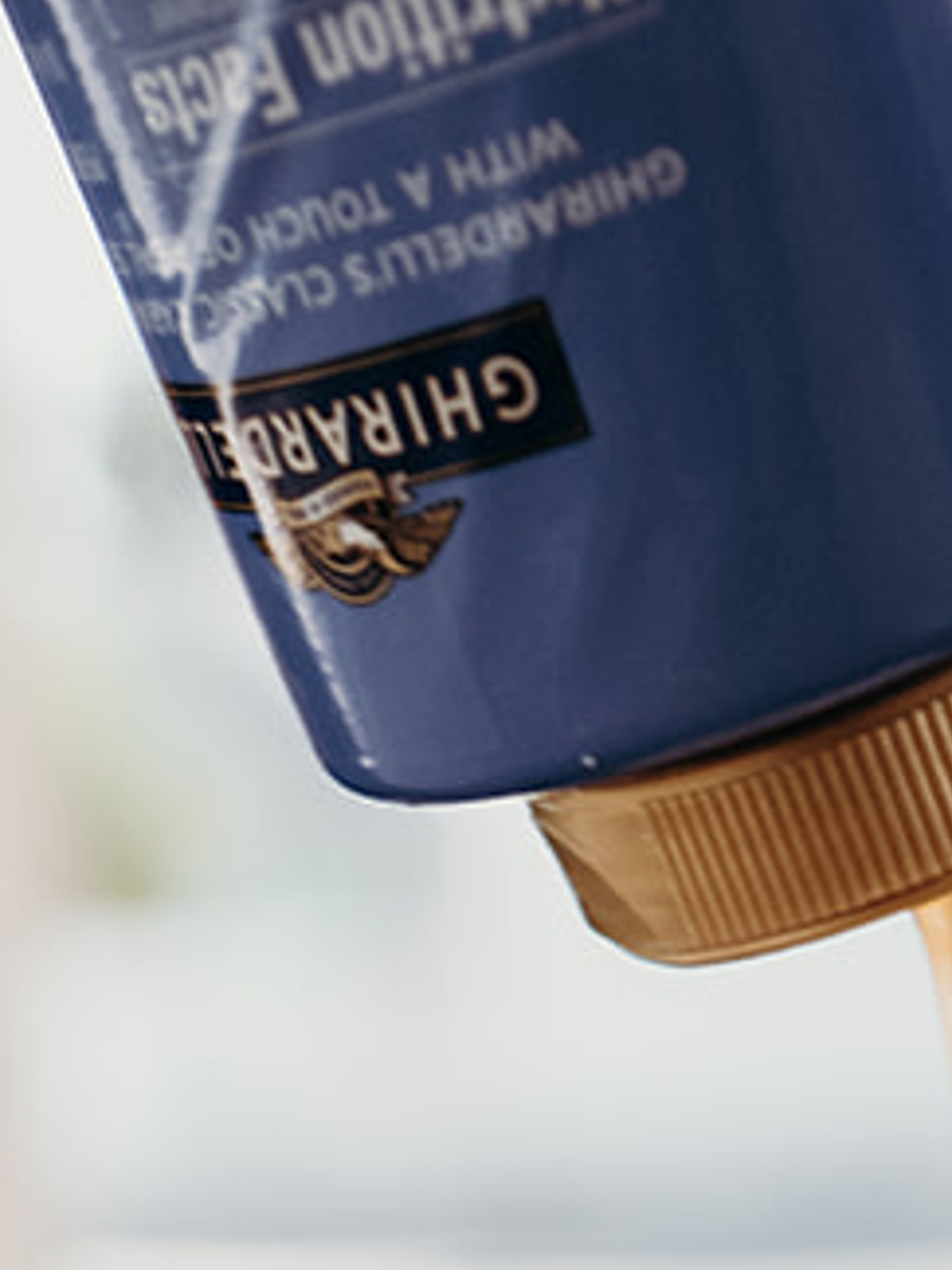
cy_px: 2814
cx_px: 793
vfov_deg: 9.5
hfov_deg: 7.8
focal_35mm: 190
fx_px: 6967
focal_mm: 40
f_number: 4.5
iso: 500
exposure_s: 1/250
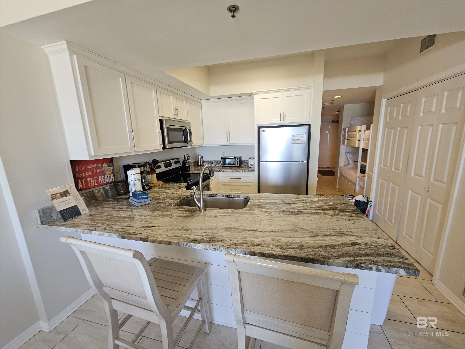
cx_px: 232
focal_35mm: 13
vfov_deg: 89.9
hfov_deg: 106.2
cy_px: 174
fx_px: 175
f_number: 2.2
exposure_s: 1/60
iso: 125
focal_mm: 2.2
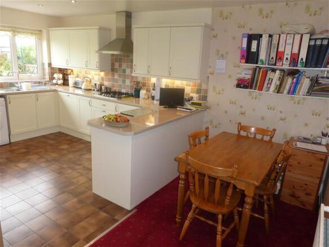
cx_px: 164
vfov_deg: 56.8
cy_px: 124
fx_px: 228
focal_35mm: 24
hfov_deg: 71.6
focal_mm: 4.3
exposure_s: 1/60
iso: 250
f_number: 3.3
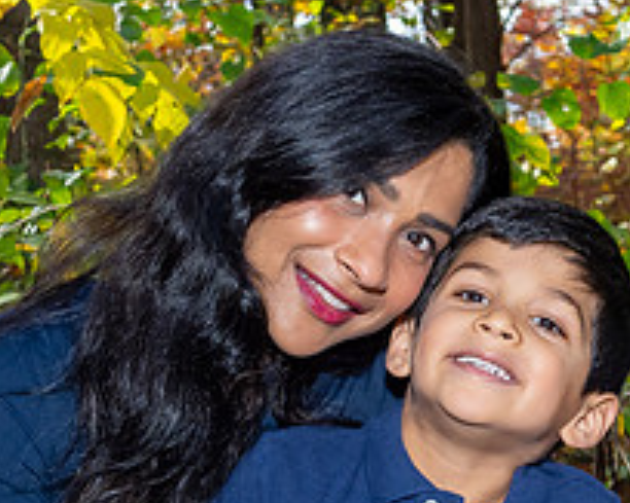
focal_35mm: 147
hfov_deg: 13.1
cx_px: 459
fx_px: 2740
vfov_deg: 10.4
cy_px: 475
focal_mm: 31
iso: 800
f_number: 7.1
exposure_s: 1/250
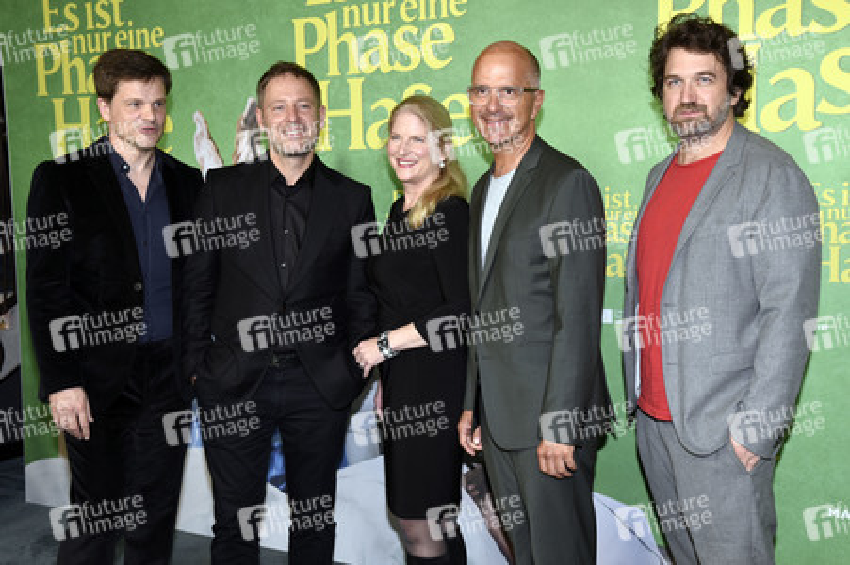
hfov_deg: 44.5
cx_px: 425
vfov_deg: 30.5
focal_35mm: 44
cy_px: 282
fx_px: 1038
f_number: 6.3
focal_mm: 44
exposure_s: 1/125
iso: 500
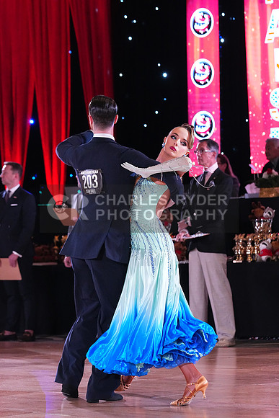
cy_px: 209
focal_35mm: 161
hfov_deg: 8.5
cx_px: 140
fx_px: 1870
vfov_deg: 12.8
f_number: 5.6
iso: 8000
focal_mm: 161
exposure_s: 1/320
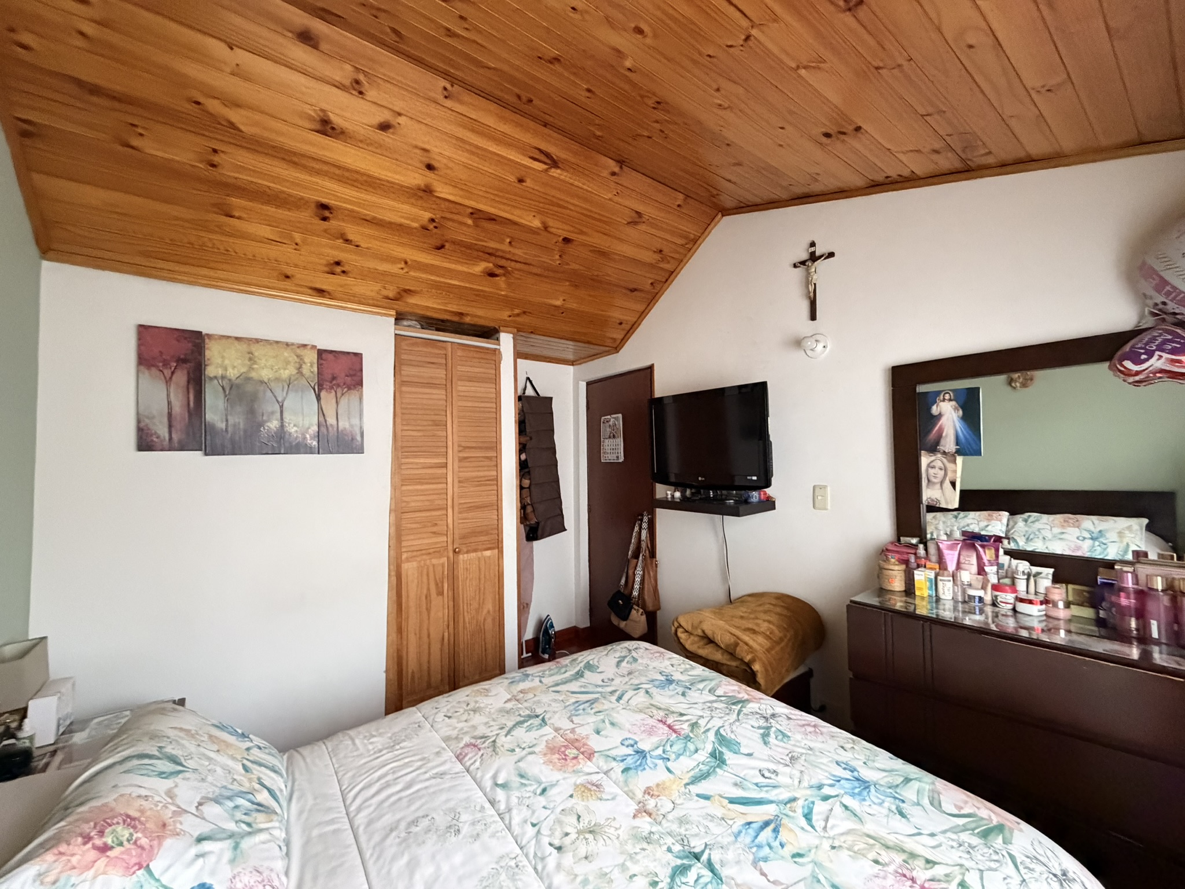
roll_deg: +1.1
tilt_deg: +2.1
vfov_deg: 85.7
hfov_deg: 102.1
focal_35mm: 14
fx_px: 479
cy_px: 444
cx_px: 592
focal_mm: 2.22
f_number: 2.2
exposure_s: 1/60
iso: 800
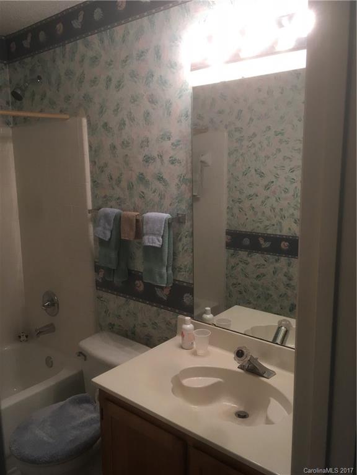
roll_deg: +1.3
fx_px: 399
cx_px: 178
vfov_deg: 61.7
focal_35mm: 29
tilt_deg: -10.7
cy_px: 238
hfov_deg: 48.2
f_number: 2.2
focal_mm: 4.15
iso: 40
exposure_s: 1/33
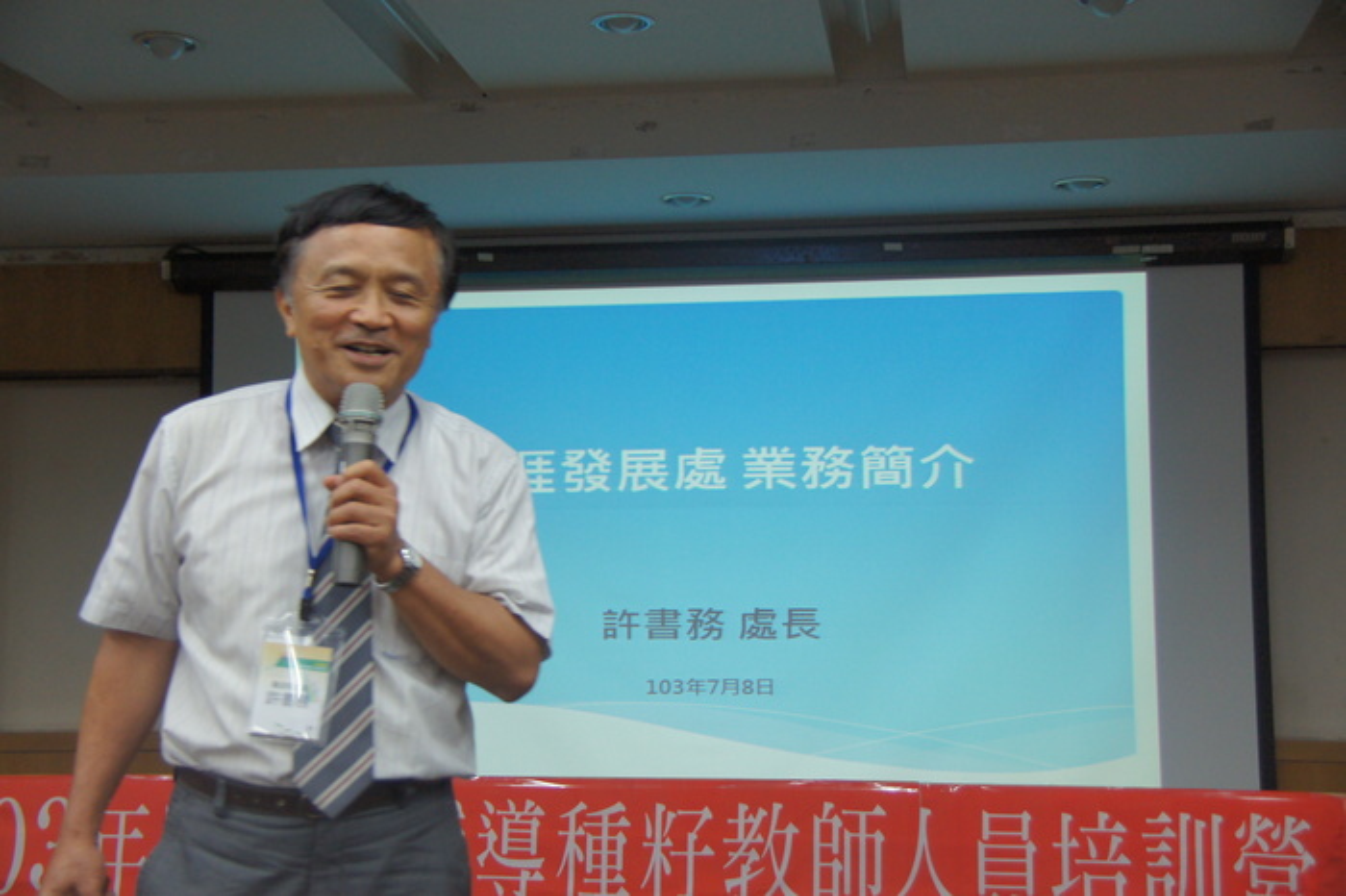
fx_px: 1962
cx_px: 673
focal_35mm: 52
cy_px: 448
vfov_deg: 25.7
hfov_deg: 37.9
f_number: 4.5
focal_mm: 35
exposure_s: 1/60
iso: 640
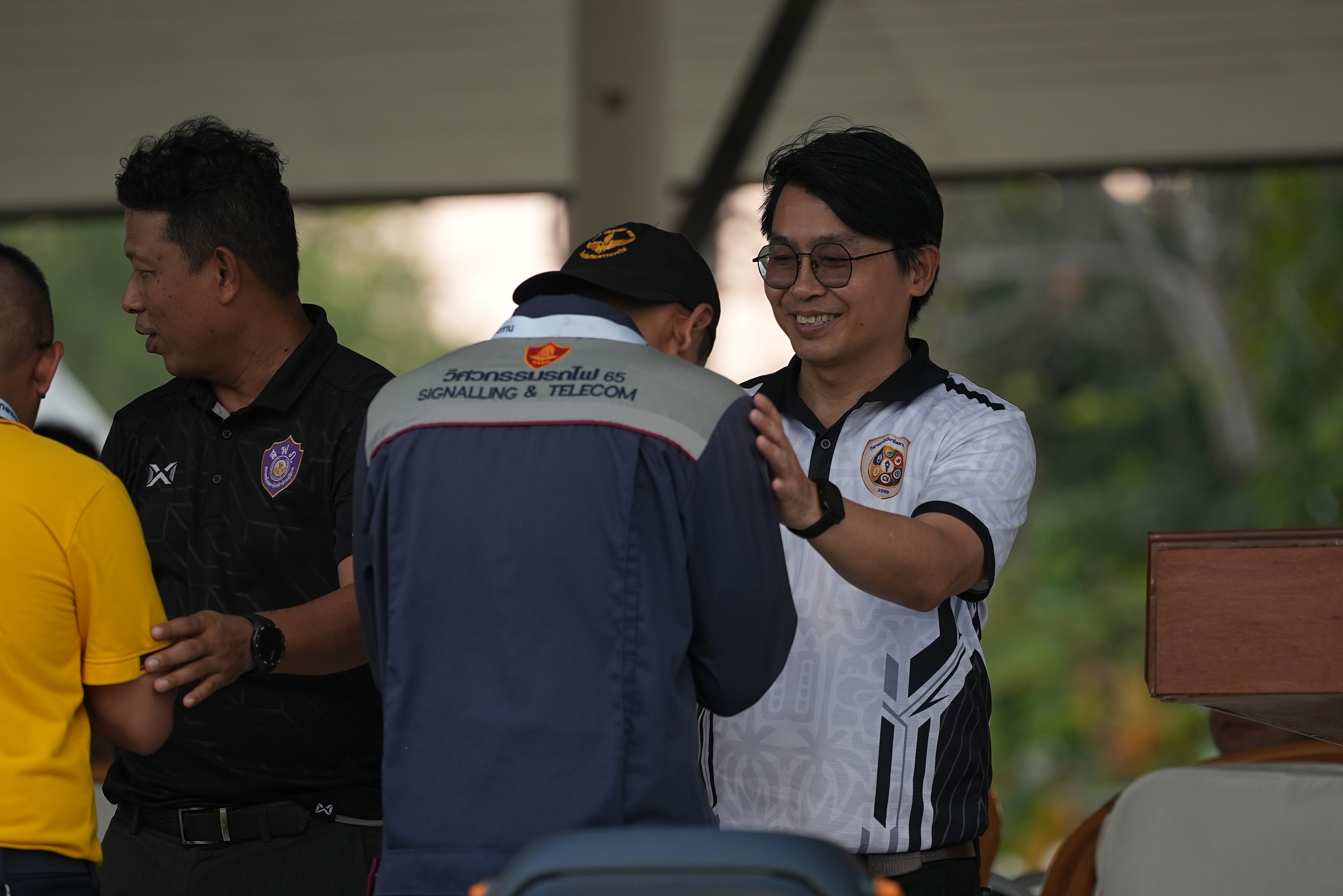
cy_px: 448
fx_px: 9960
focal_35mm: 267
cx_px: 672
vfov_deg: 5.1
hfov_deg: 7.7
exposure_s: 1/500
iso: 250
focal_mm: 178
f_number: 2.8
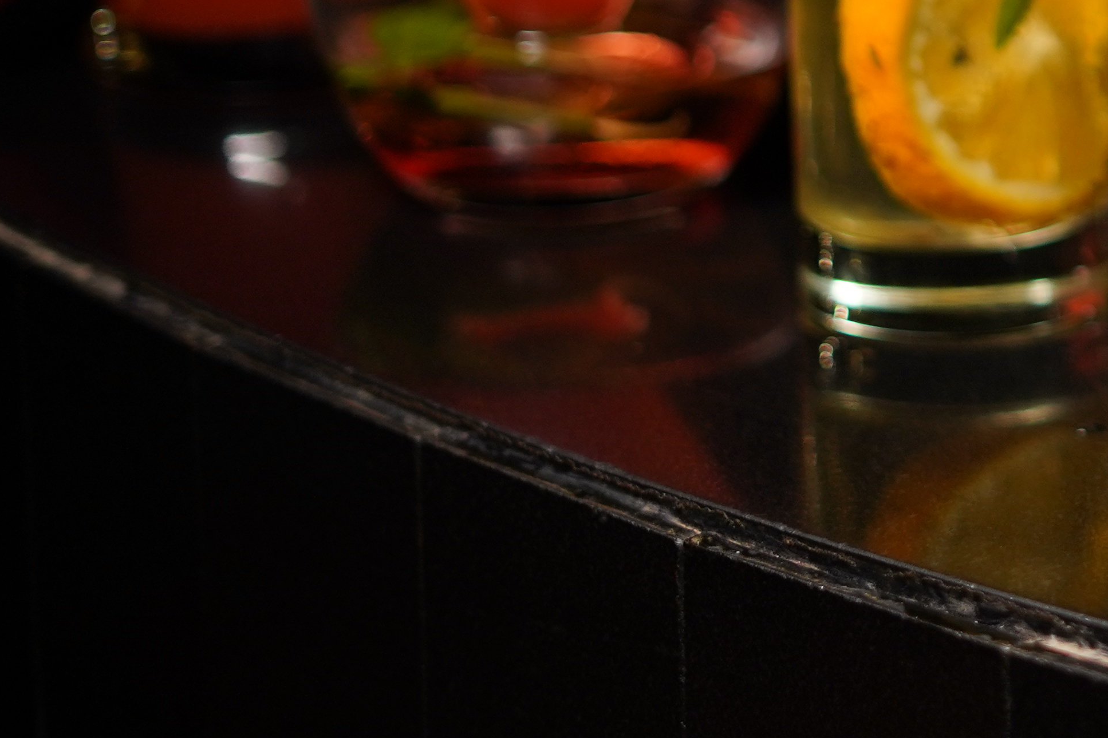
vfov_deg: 8.7
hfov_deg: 12.6
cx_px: 1683
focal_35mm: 155
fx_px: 4770
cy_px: -284
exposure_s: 1/250
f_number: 1.8
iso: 500
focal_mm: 50
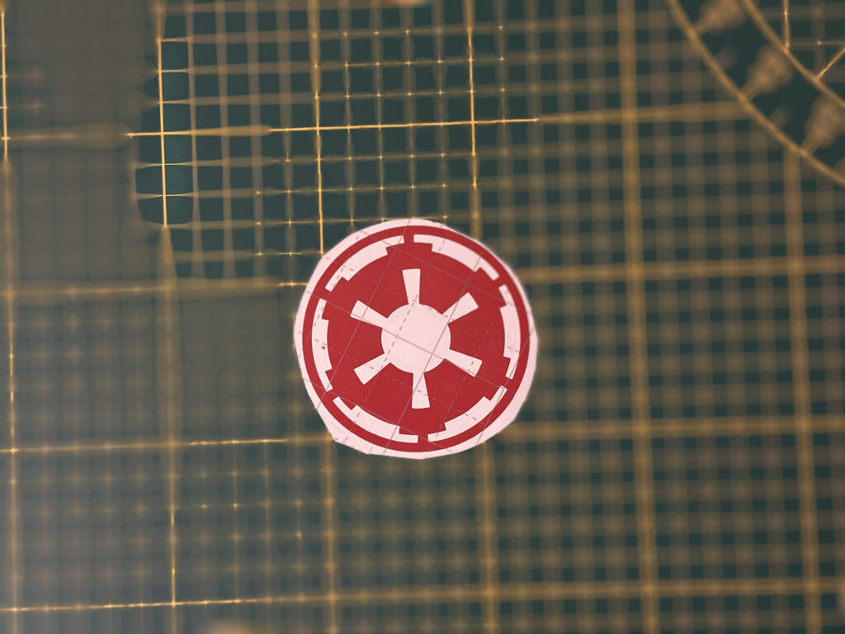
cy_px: 317
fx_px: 1172
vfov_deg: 30.3
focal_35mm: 48
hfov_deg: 39.7
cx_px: 422
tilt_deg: -86.8
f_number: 1.78
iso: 640
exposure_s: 1/40
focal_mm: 6.86
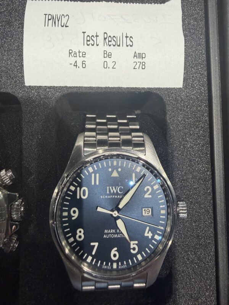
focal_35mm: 24
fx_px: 212
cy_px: 152
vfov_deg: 71.6
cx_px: 114
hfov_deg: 56.8
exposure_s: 1/120
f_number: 2.2
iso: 160
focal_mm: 2.22
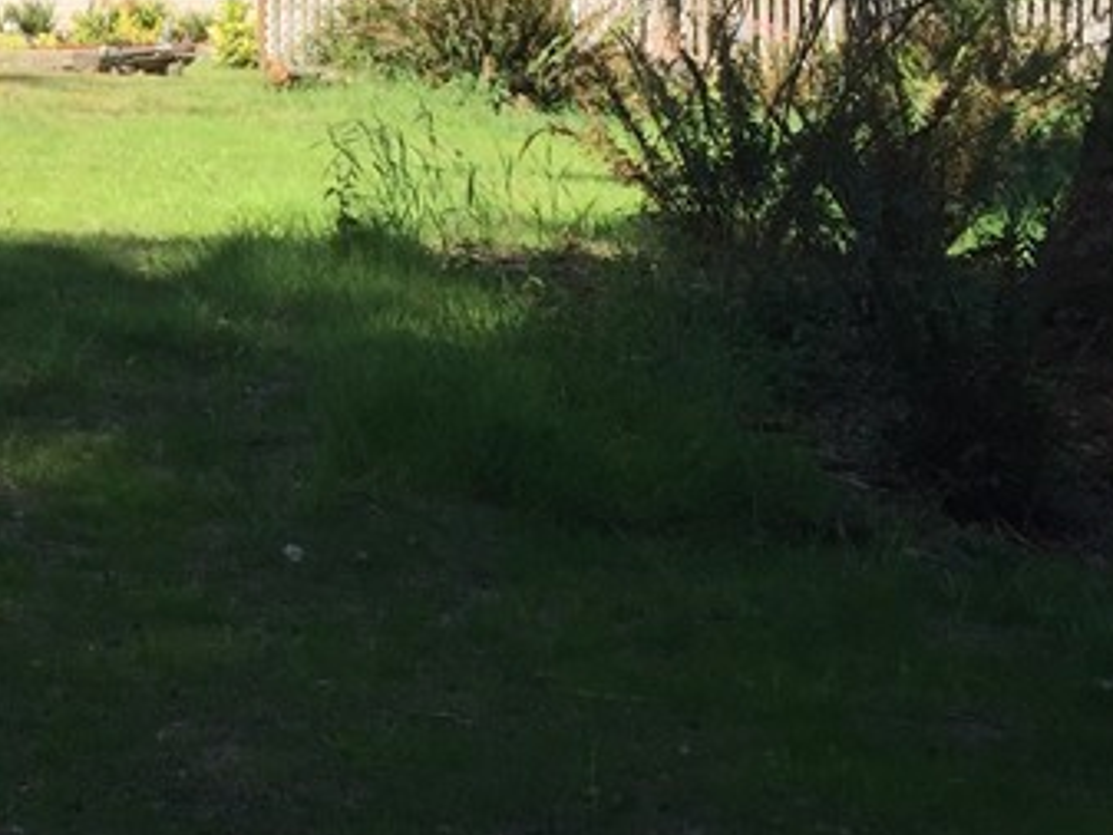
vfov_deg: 16.4
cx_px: -215
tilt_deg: -2.4
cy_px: -10
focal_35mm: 88
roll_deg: +1.9
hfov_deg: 20.8
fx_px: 2830
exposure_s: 1/1068
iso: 32
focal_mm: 4.15
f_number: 2.2
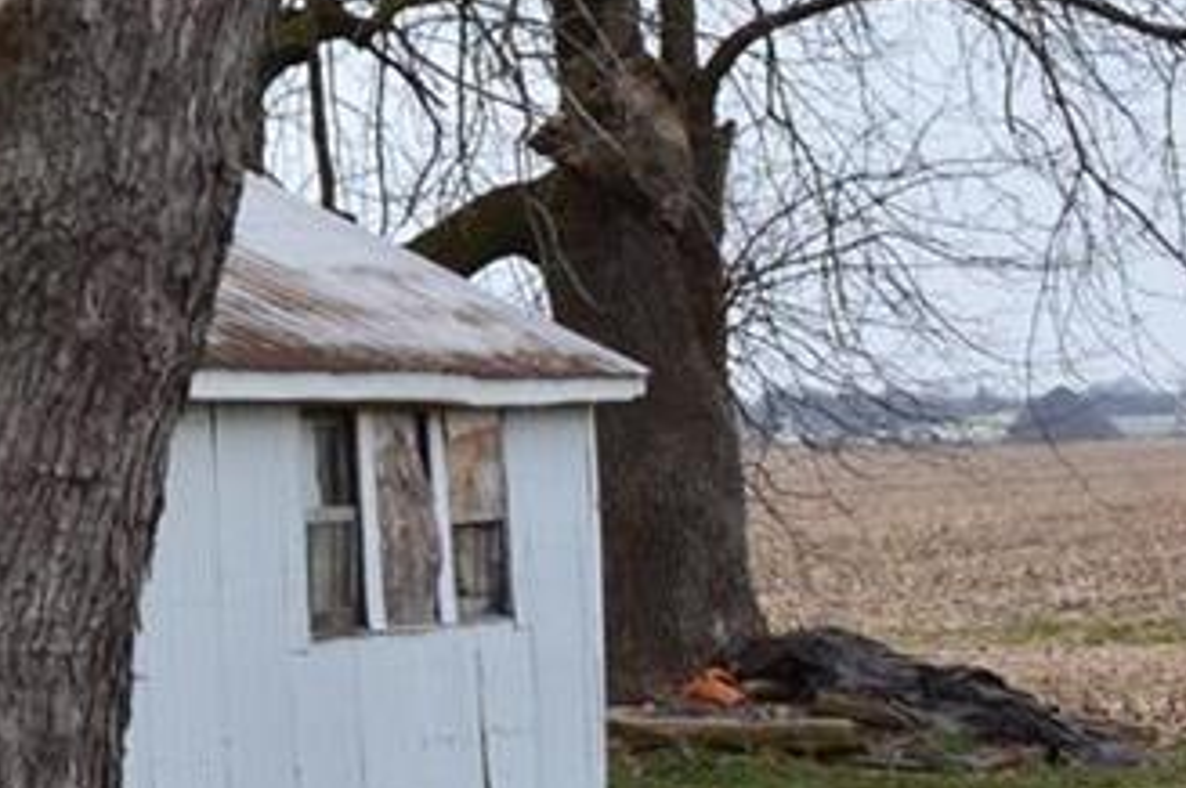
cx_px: -1197
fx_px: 5299
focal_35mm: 161
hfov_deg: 11.5
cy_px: 365
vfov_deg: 8.5
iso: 400
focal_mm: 22
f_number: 9
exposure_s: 1/100
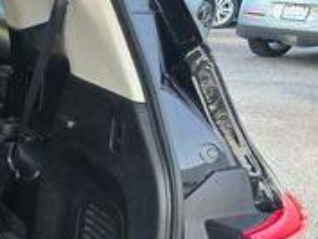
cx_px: -253
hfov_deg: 18.5
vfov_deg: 17.6
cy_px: 201
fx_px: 763
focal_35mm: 83
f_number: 1.7
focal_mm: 6.3
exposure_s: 1/120
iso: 640
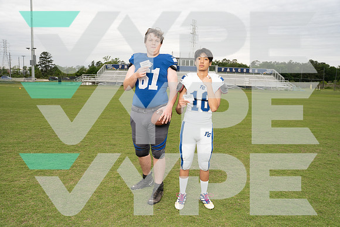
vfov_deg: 46.4
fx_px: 264
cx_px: 170
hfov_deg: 65.5
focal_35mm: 28
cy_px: 114
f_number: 4.5
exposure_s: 1/250
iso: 200
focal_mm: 28
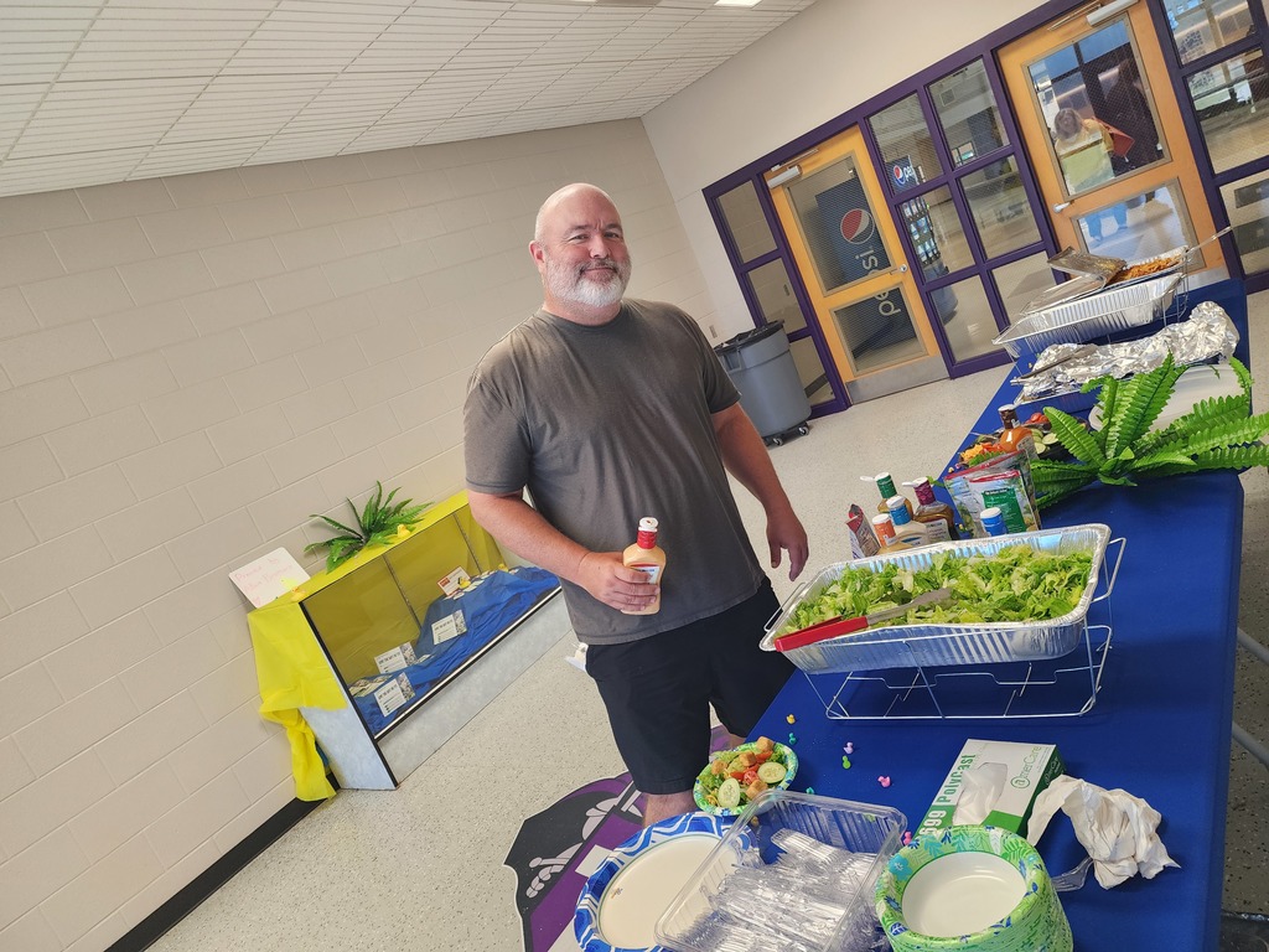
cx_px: 634
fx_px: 843
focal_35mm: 23
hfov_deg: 73.9
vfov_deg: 58.9
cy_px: 476
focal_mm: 6.4
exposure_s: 1/120
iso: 160
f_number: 1.8
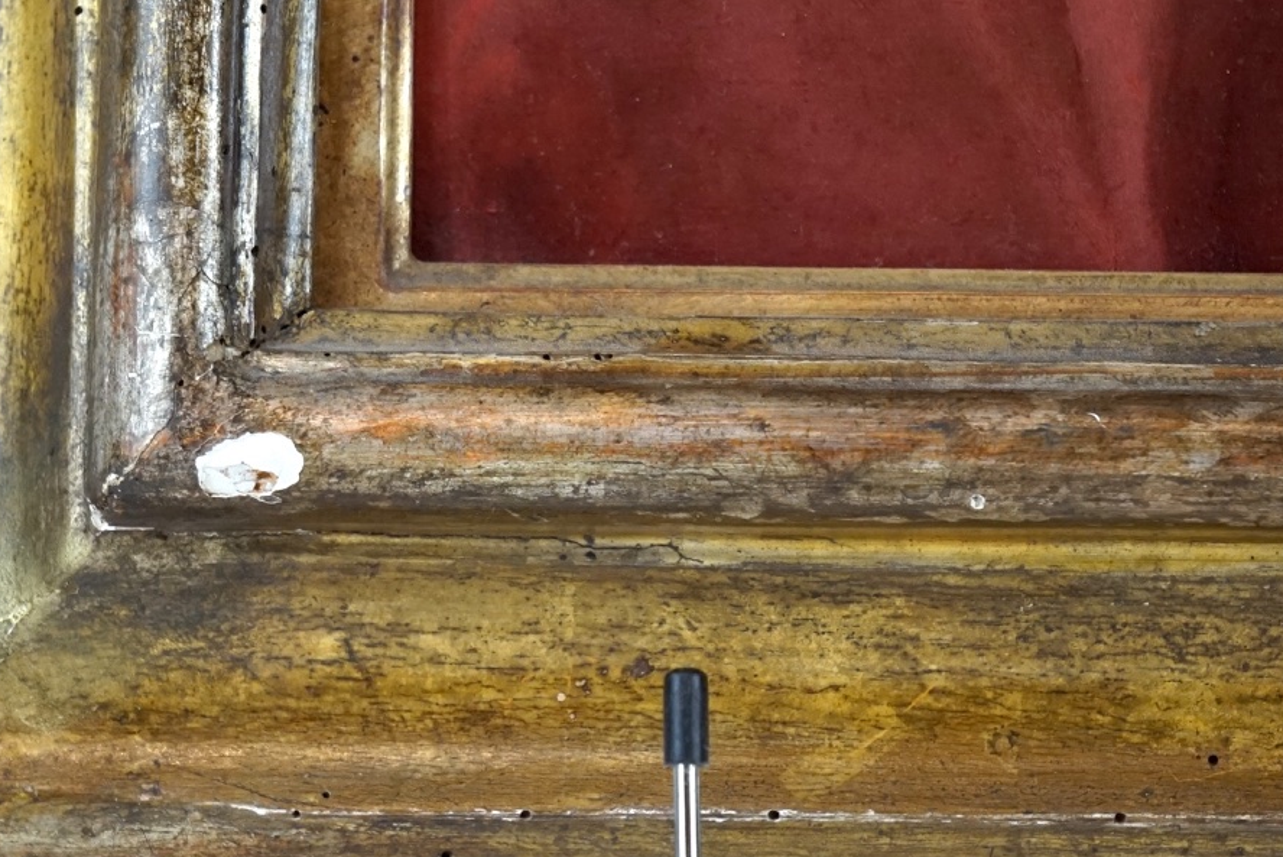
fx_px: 12051
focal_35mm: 338
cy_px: 416
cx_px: 548
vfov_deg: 4.1
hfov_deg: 6.1
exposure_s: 1/320
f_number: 6.3
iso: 1250
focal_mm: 167
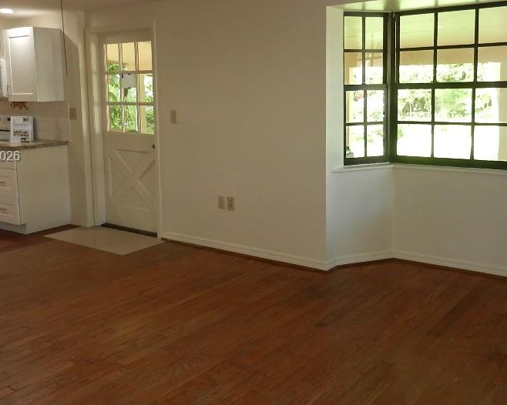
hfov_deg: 48.0
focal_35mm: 38
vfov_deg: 38.9
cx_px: 252
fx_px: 570
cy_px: 157
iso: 160
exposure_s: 1/30
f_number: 3.5
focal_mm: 4.5
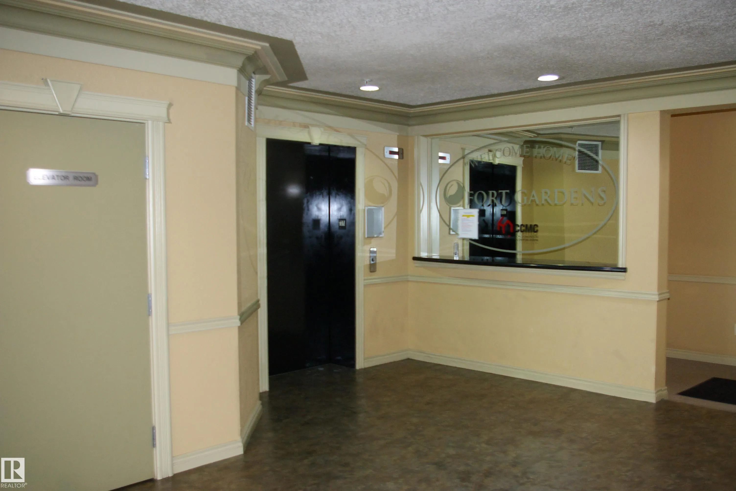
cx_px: 368
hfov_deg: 59.5
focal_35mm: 32
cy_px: 246
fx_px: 644
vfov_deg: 41.7
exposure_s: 1/30
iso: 800
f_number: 5.6
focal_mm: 21
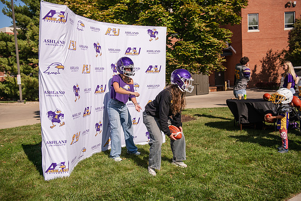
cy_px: 100
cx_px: 150
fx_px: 318
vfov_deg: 35.1
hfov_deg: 50.7
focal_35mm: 38
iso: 64
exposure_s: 1/1250
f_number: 3.5
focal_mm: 38
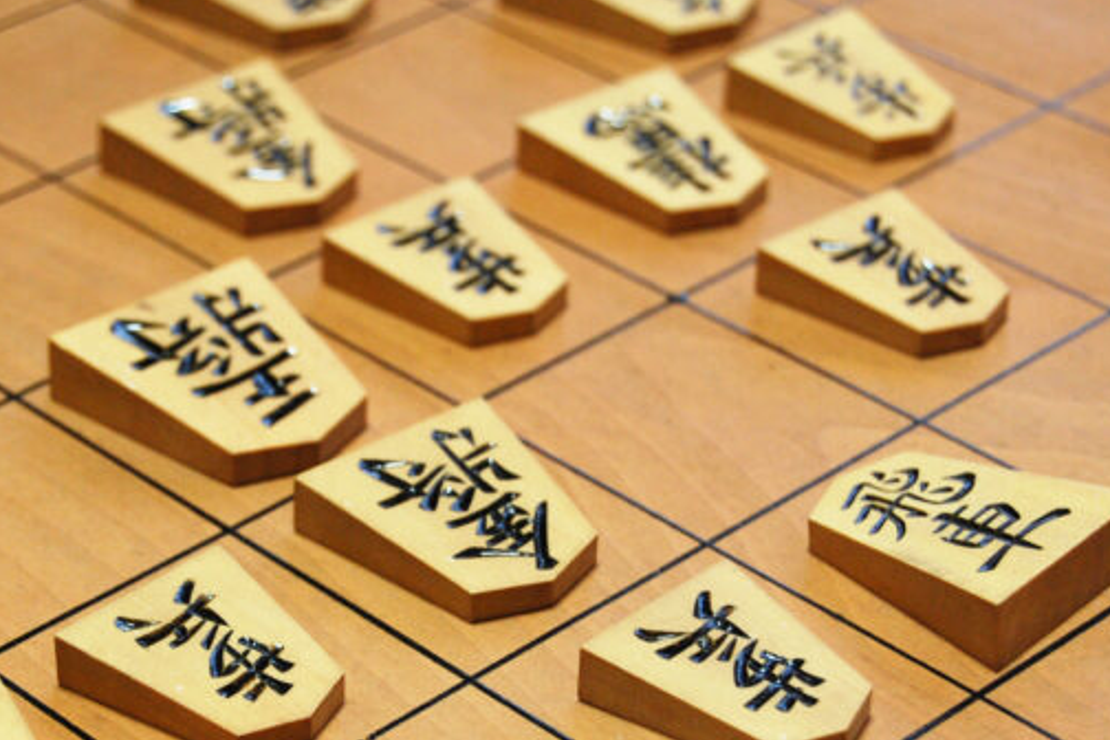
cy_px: 515
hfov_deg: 15.7
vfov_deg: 10.5
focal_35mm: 131
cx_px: 487
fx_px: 4032
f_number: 5.6
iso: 800
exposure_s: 1/25
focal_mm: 55
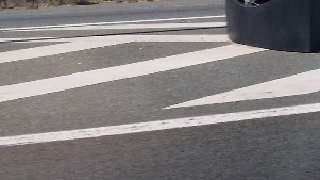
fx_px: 933
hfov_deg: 19.5
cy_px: -13
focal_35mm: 110
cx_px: 153
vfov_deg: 10.9
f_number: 4.8
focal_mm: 8
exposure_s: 1/1000
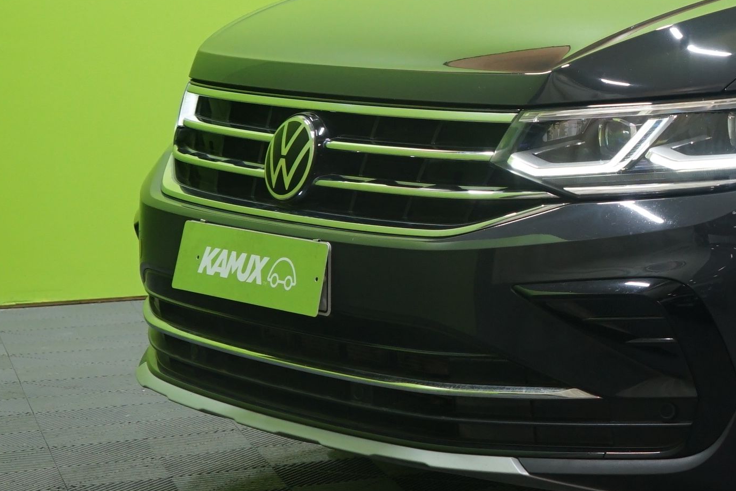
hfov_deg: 18.4
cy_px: 35
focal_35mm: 103
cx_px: 970
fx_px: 2105
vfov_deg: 13.2
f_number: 5.6
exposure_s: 1/20
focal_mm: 36
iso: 800
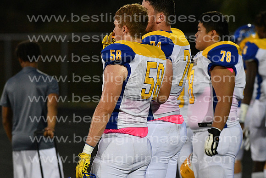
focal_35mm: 450
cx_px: 133
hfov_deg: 4.6
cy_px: 89
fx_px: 3326
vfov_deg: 3.1
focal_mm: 300
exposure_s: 1/800
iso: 8000
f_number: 4.5
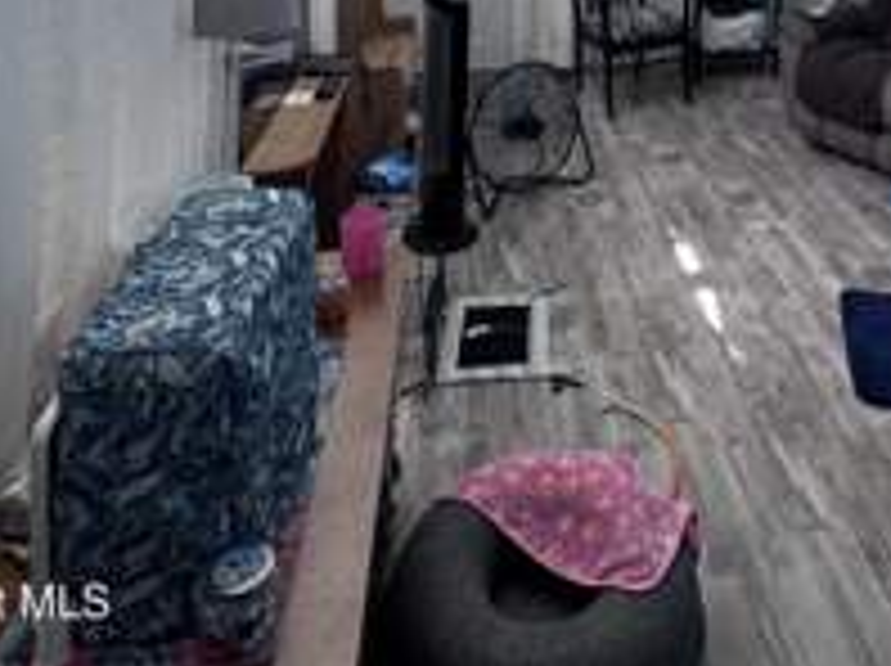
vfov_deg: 33.7
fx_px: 874
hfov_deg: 51.6
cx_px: 675
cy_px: -137
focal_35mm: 34
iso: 64
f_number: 2.2
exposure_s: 1/99
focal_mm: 2.22
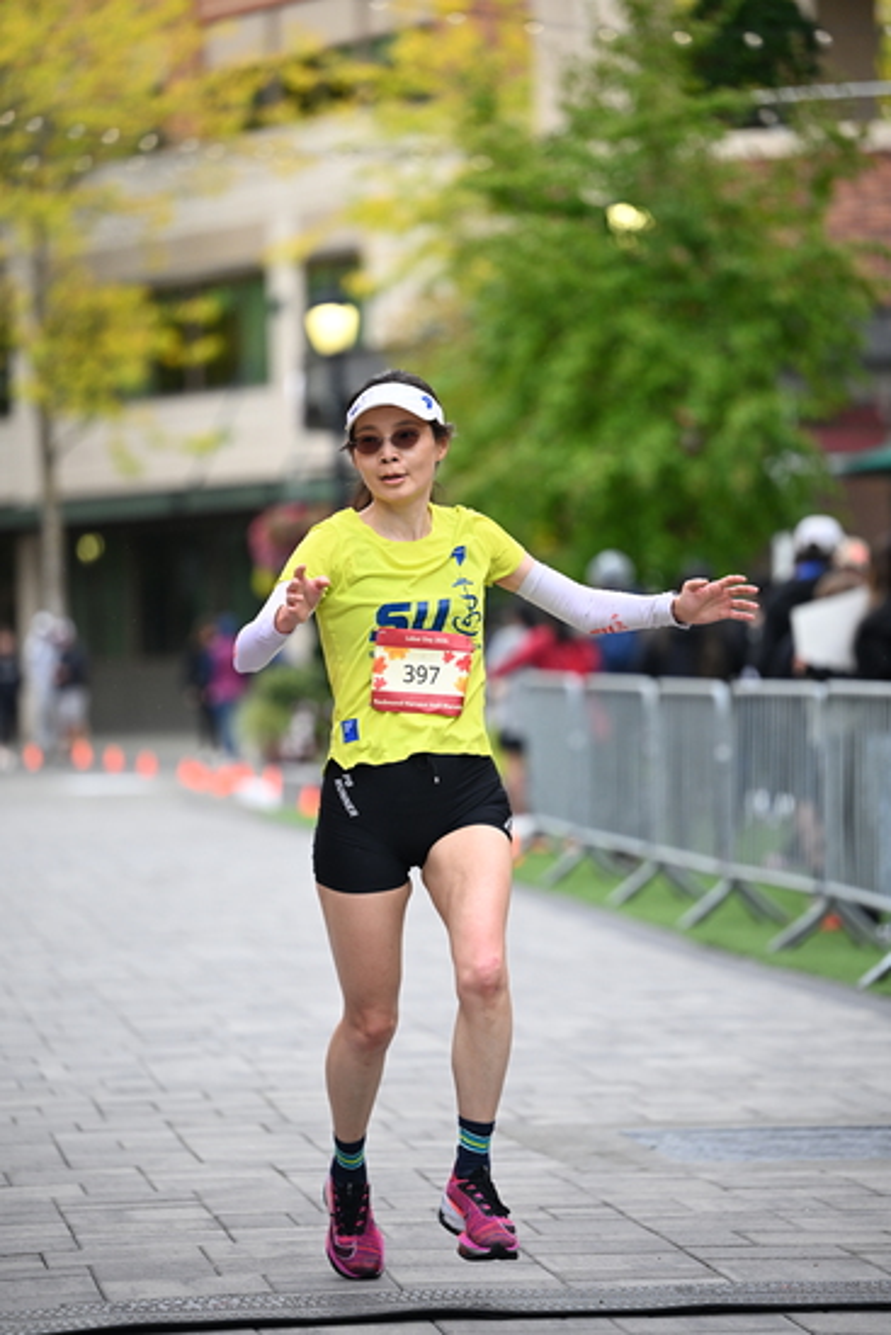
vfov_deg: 13.7
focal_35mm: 150
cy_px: 668
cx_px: 446
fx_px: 5565
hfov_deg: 9.2
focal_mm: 150
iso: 1000
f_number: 2.8
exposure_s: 1/1600
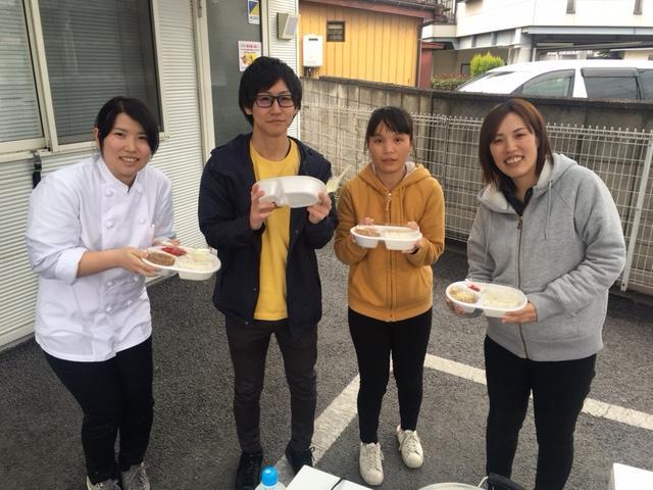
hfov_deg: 61.7
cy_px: 245
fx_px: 547
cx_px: 326
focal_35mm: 29
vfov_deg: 48.2
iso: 25
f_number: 2.2
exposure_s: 1/120
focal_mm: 4.2
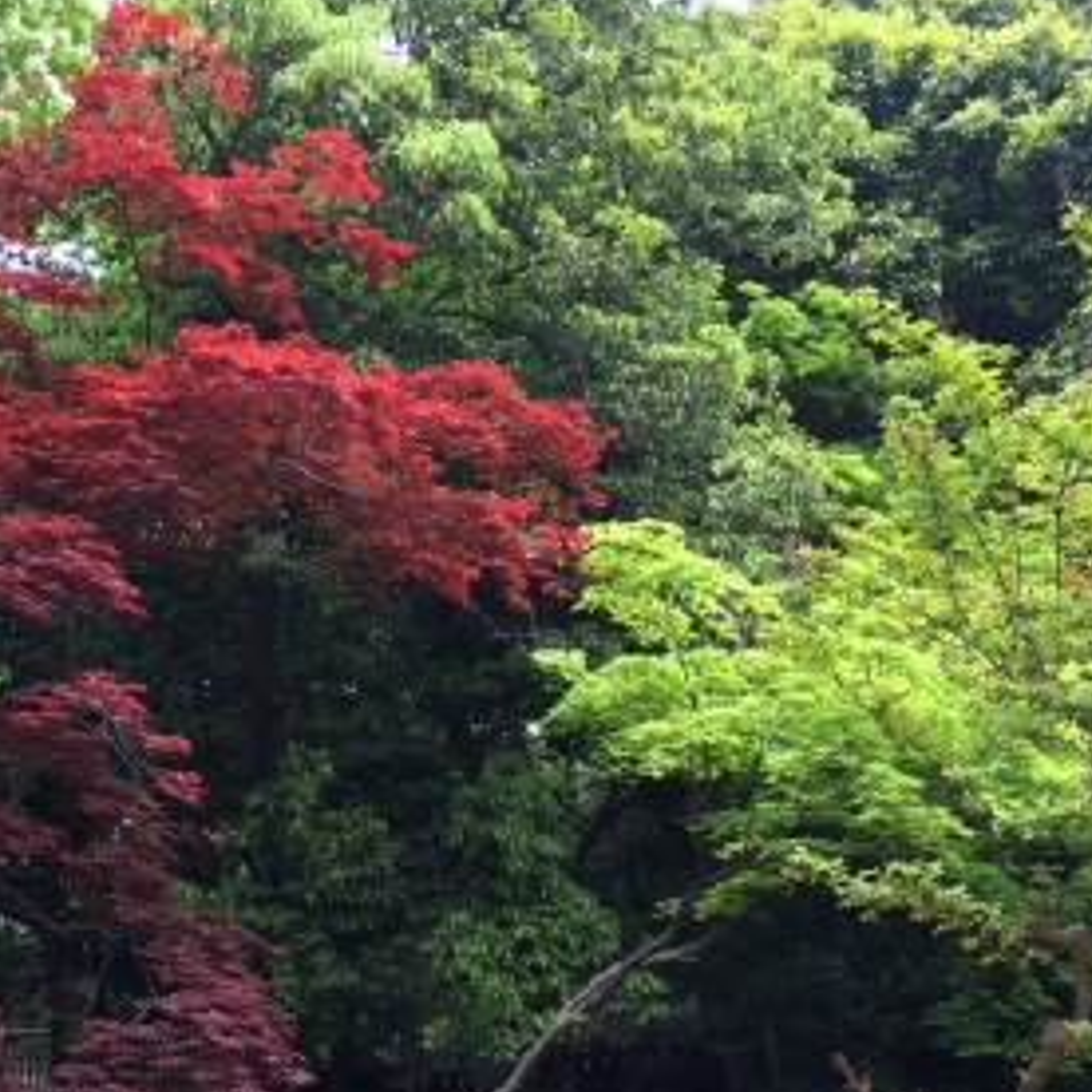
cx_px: 477
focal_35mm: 48
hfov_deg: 35.3
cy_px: 653
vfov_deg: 35.2
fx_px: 1713
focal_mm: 4.12
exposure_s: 1/120
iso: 40
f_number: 2.2
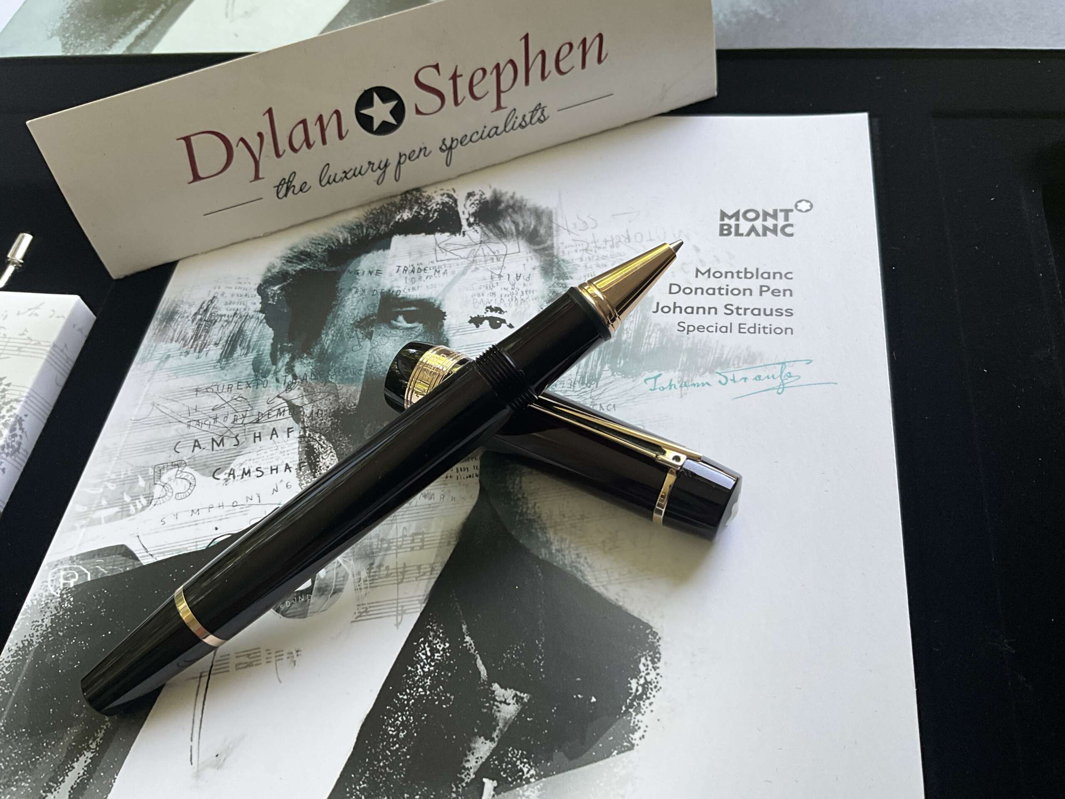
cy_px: 400
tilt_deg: -56.4
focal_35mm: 29
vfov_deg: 48.2
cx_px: 532
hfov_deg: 61.7
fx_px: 892
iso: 50
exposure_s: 1/122
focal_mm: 3
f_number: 1.8
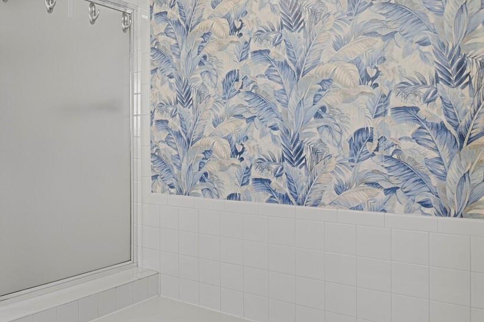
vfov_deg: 39.9
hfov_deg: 54.4
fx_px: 444
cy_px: 141
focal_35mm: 33
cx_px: 118
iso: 250
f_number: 8
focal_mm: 17
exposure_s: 2
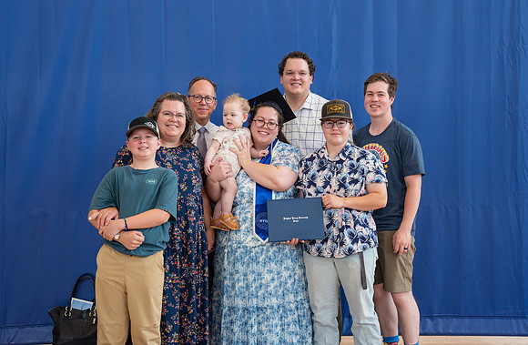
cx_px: 266
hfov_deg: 36.1
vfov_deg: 24.1
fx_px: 809
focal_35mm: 56
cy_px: 151
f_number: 5
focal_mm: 50
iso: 800
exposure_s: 1/160
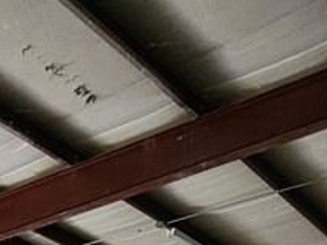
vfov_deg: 15.5
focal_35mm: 64
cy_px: 553
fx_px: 605
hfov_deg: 27.7
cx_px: -31
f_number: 2.2
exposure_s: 1/30
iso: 500
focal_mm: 2.2
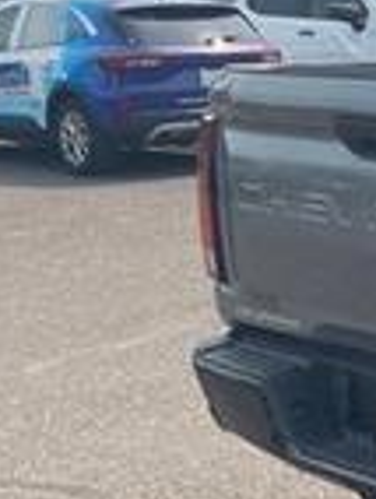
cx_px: 843
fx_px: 1328
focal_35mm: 92
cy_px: 253
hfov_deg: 13.0
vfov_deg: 21.3
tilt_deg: -8.3
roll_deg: +0.7
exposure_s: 1/2132
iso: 32
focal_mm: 4.2
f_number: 1.6
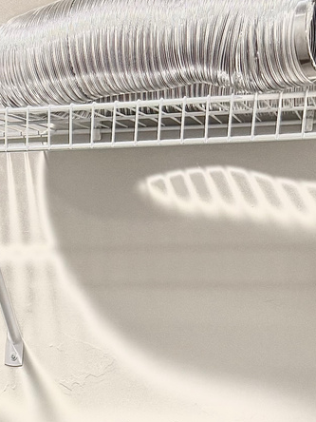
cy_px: 670
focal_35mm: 83
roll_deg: +0.6
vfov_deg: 19.7
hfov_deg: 17.0
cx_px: -60
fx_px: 1010
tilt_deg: -21.1
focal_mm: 6.76
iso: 160
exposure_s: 1/60
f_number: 1.78
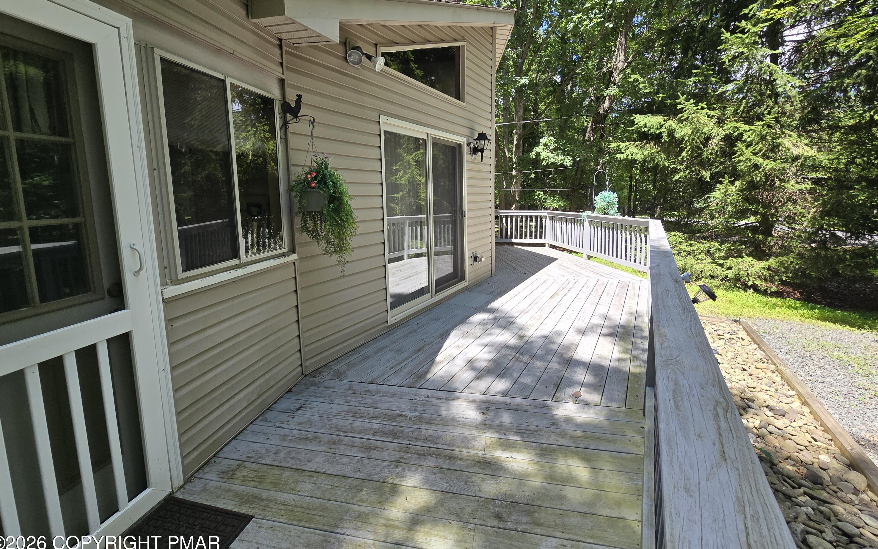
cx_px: 436
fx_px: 335
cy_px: 239
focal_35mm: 14
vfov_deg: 78.3
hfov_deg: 105.3
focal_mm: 2.2
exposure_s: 1/518
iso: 50
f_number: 2.2
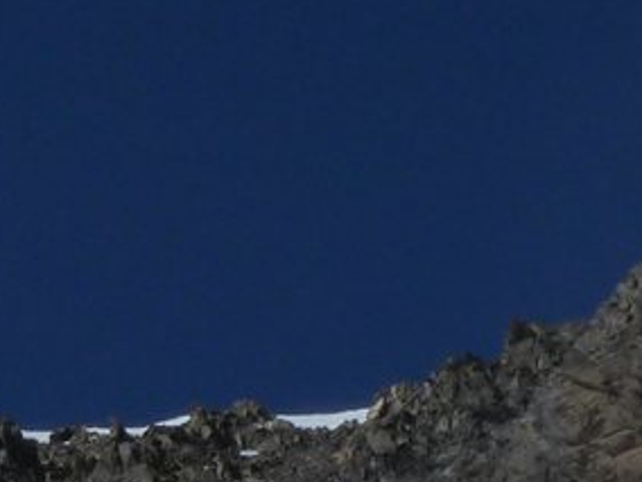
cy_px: 935
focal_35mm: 114
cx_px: -269
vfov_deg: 11.8
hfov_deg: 16.1
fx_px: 2114
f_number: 8
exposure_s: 1/800
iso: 125
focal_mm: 4.8
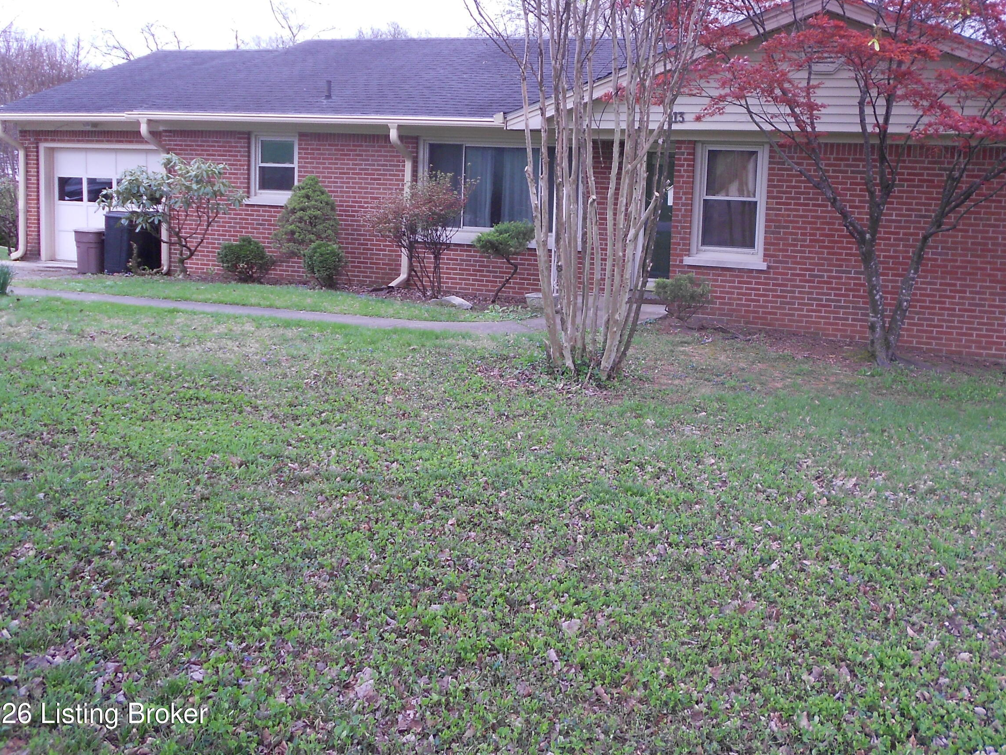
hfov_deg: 53.6
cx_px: 606
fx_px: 988
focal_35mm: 34
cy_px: 265
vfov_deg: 41.4
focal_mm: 4.6
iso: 80
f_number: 3.2
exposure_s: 1/60
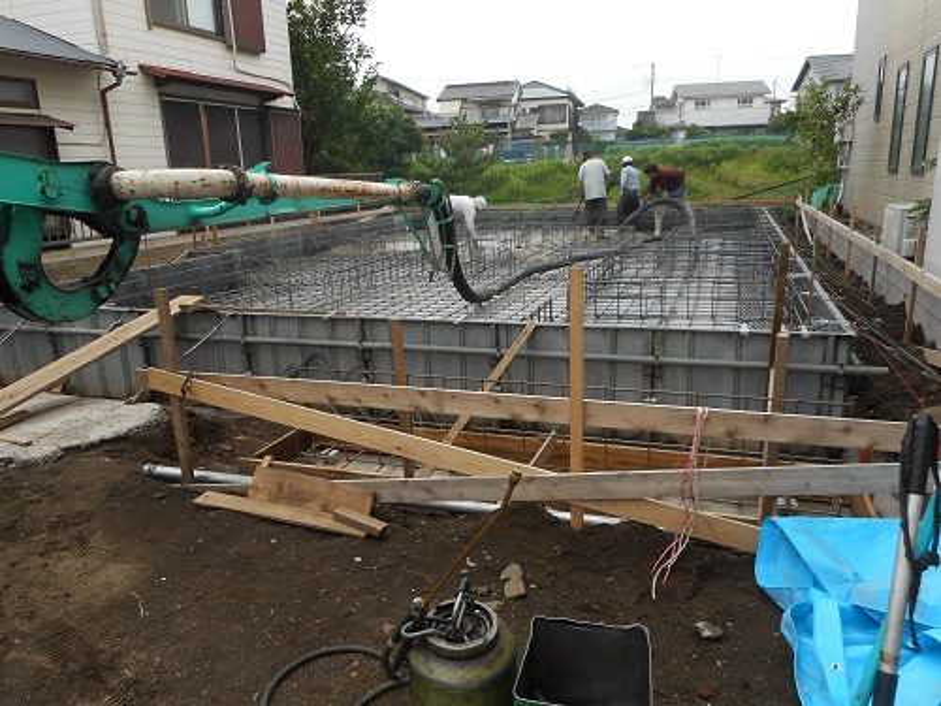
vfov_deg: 54.9
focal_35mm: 25
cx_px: 470
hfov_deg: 69.4
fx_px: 680
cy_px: 353
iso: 80
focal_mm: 4.5
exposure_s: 1/400
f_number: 3.7
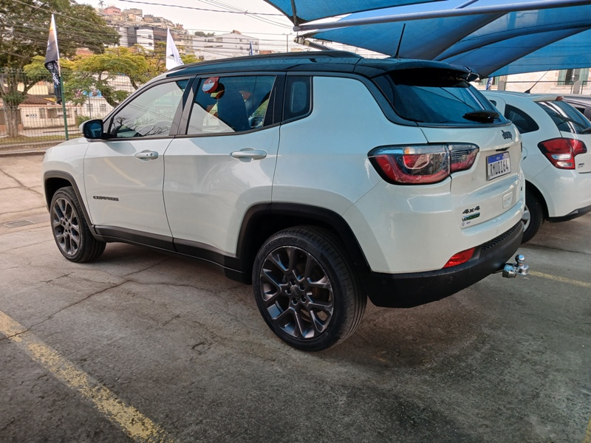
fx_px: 444
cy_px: 222
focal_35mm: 26
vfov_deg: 53.1
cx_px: 296
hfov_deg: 67.3
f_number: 1.8
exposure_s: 1/60
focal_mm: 3.98
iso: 25
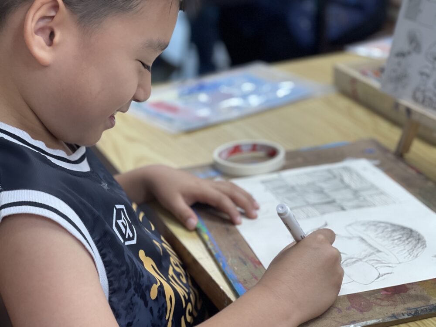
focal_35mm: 64
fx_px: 806
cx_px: 218
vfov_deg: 22.9
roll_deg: +3.4
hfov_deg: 30.3
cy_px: 164
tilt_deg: -21.7
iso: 160
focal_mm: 7.5
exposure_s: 1/100
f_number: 2.2
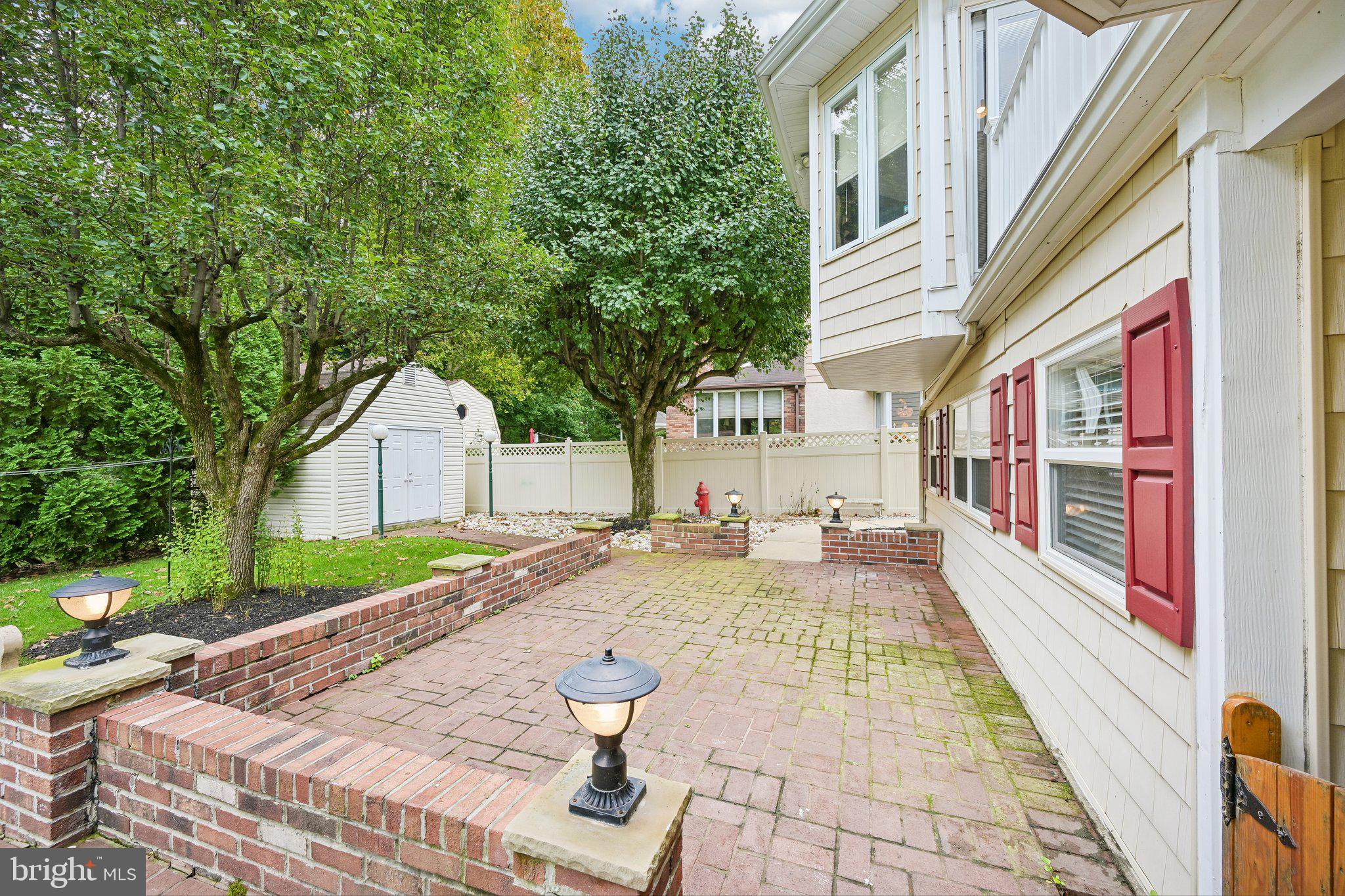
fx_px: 523
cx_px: 672
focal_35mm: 14
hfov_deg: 104.3
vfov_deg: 81.2
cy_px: 448
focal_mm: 14
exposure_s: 1/25
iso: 100
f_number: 8
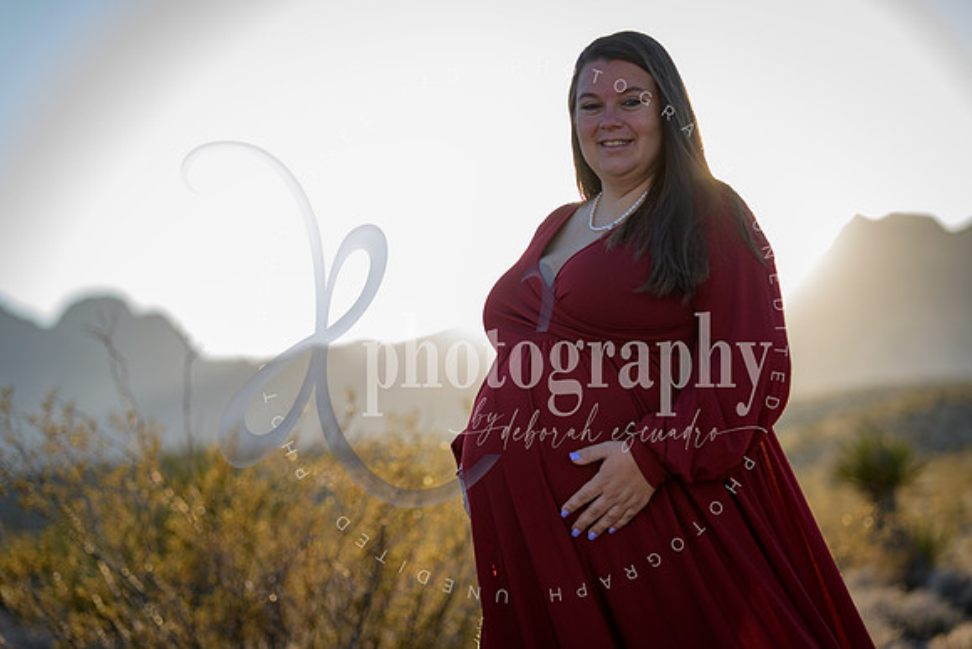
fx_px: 2755
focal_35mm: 102
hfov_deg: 20.0
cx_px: 486
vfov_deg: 13.4
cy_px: 324
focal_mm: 102
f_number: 2.8
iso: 400
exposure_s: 1/1250
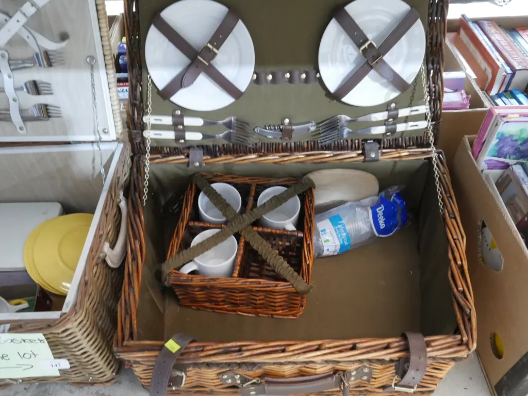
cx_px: 264
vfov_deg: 49.7
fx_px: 427
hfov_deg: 63.4
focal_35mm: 28
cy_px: 198
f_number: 9
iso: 3200
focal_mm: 14
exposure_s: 1/6
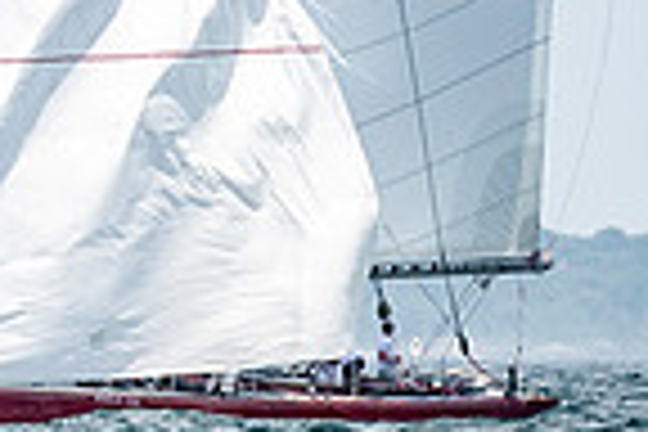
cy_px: -126
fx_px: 22570
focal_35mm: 1254
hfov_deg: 1.6
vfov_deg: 1.1
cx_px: -104
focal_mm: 300
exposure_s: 1/2500
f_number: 5
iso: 400
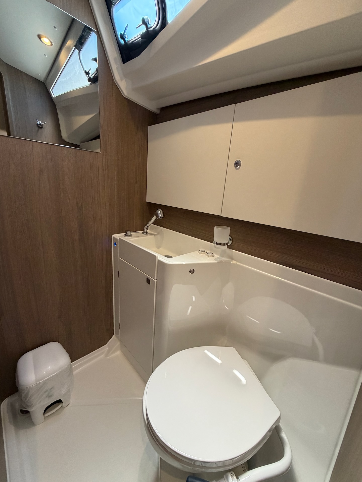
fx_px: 195
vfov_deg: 102.1
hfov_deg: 85.7
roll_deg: -3.5
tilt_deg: -16.9
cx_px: 181
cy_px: 241
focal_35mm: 14
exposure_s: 1/102
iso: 320
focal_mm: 2.22
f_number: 2.2
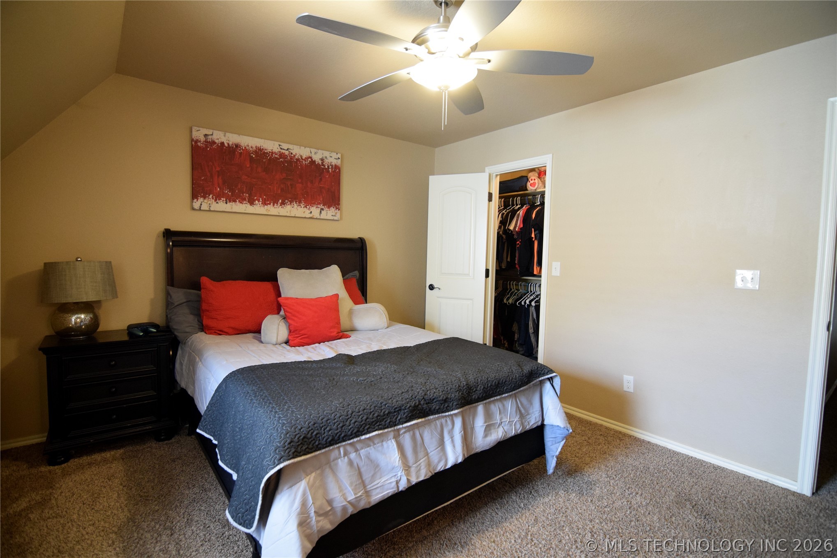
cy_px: 279
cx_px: 418
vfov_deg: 72.0
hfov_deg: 95.0
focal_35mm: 16
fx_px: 384
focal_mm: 11
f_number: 2.8
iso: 1600
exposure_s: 1/60
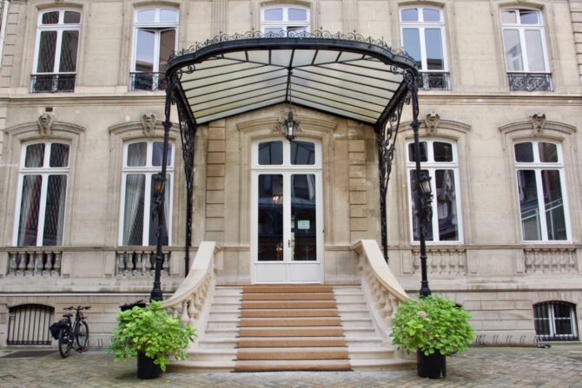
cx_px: 291
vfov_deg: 45.0
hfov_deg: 63.6
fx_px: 469
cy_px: 194
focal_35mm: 29
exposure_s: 1/500
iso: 1600
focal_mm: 19
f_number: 8
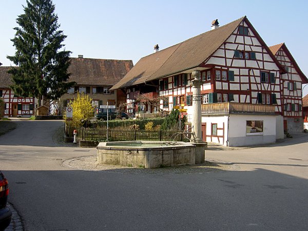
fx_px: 303
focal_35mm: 34
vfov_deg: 41.8
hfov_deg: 54.0
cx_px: 154
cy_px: 116
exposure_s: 1/250
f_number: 4.7
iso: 50
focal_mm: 5.6
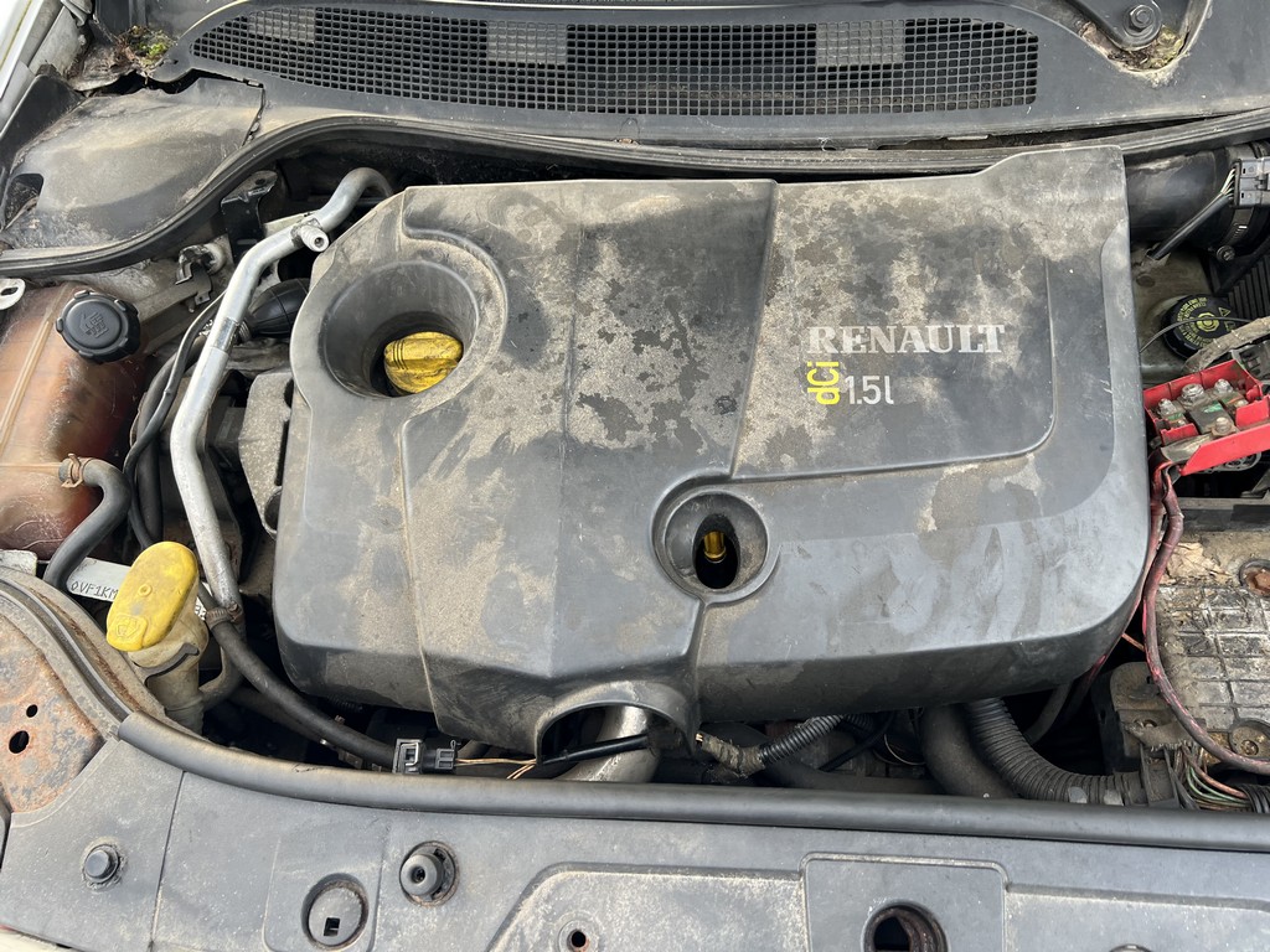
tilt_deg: -56.9
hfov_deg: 67.3
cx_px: 635
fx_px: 954
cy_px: 476
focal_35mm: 26
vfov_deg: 53.1
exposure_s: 1/121
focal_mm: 5.7
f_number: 1.5
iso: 64
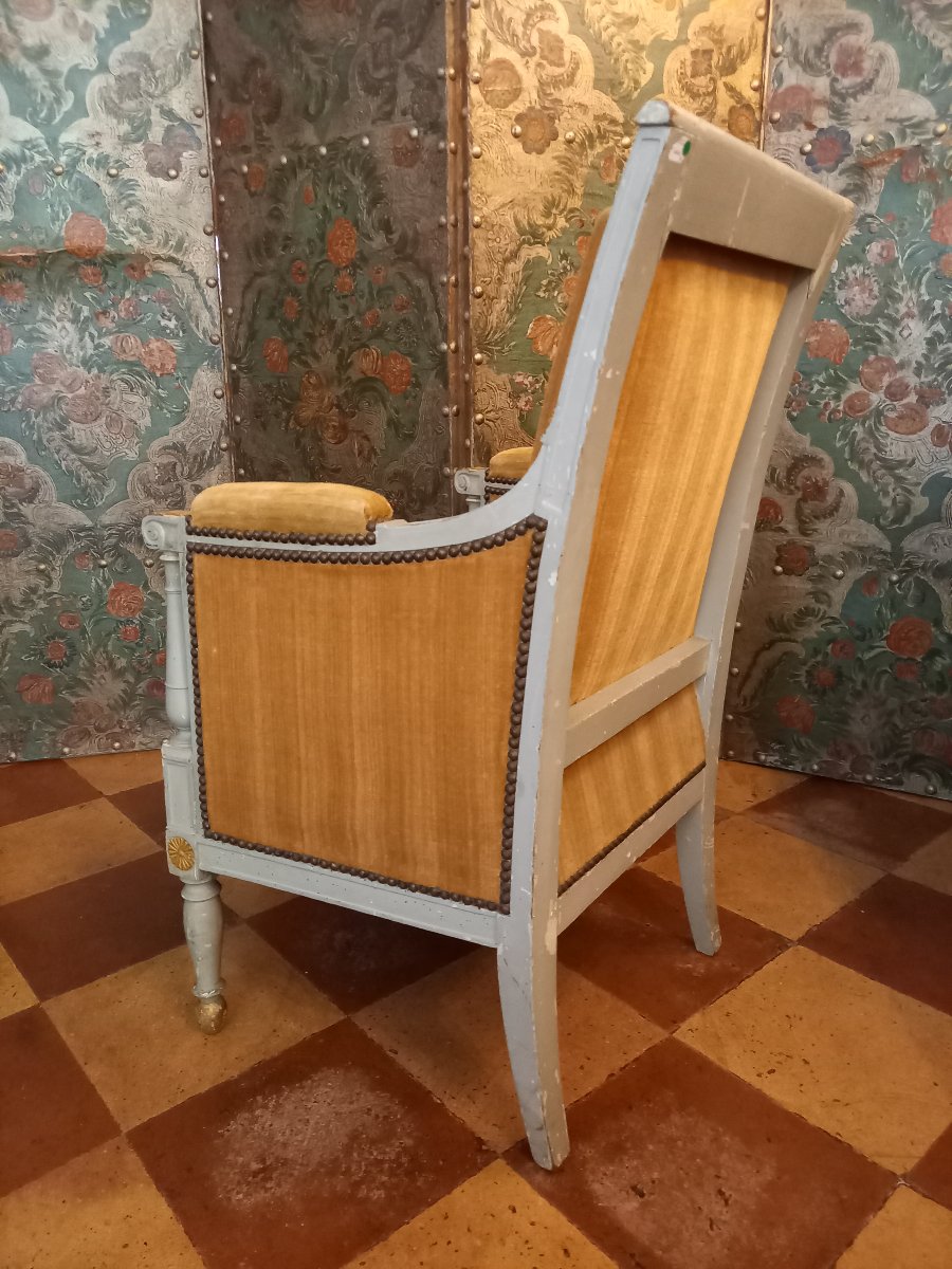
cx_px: 476
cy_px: 634
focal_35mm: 25
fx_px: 917
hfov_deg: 54.9
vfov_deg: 69.4
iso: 1600
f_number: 1.8
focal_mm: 4.65
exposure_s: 1/20
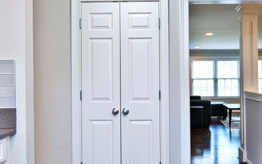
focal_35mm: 39
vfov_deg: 32.5
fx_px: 281
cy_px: 81
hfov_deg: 49.5
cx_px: 165
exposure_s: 1/60
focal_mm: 14.5
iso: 220
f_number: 4
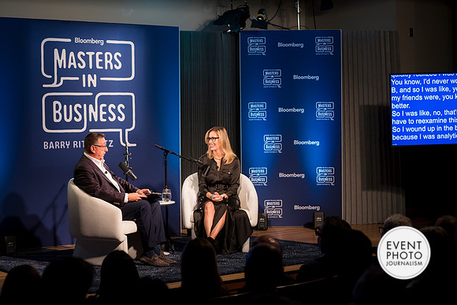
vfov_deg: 18.3
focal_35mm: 74
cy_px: 144
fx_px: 944
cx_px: 216
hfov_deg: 27.2
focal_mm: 70
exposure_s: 1/125
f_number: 2.8
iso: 1250
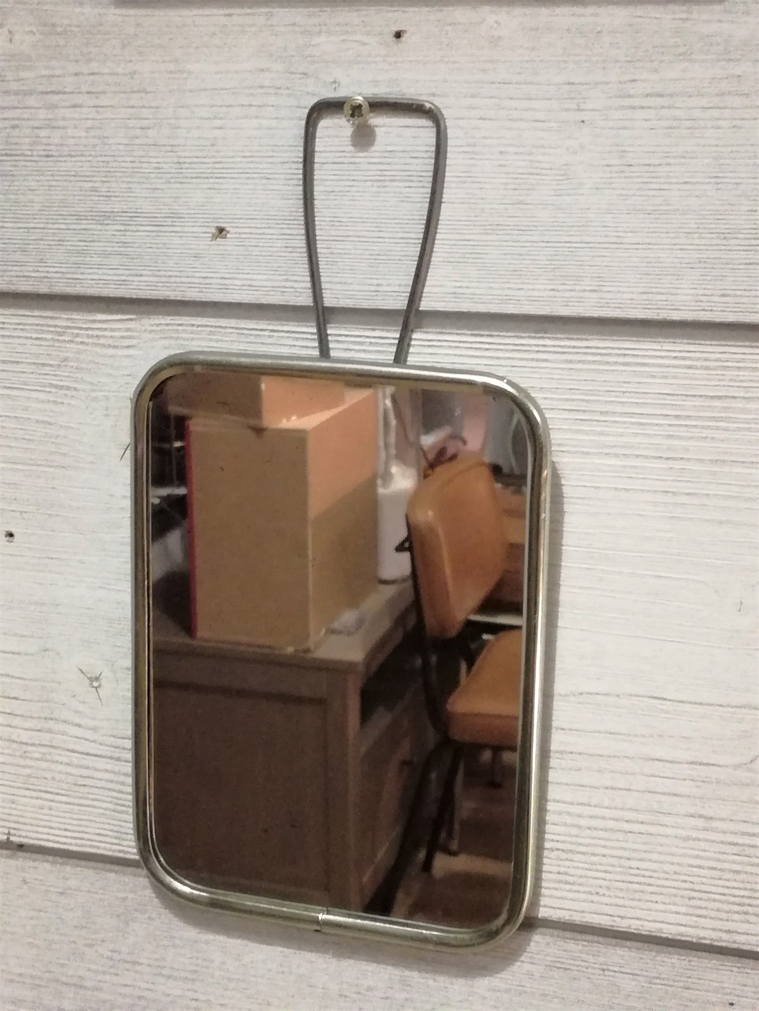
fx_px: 789
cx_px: 380
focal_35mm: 27
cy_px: 506
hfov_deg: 51.4
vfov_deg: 65.3
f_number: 2
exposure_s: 1/25
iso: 500
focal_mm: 3.79
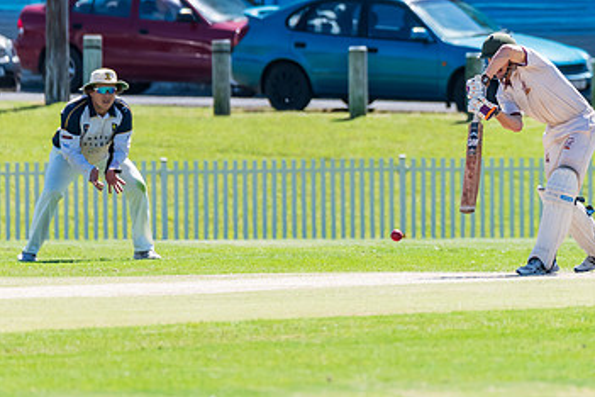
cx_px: 506
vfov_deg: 1.7
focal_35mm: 833
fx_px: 13767
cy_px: 114
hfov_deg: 2.5
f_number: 6.3
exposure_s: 1/2500
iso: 640
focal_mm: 420
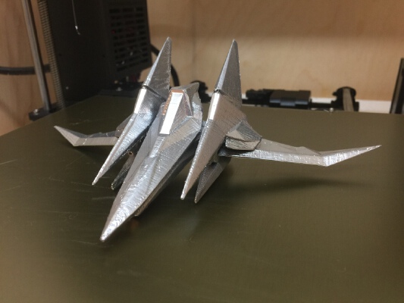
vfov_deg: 48.2
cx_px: 202
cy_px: 152
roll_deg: -0.7
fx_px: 339
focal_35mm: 29
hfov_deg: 61.6
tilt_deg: -22.8
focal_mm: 4.15
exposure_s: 1/15
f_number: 2.2
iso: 40
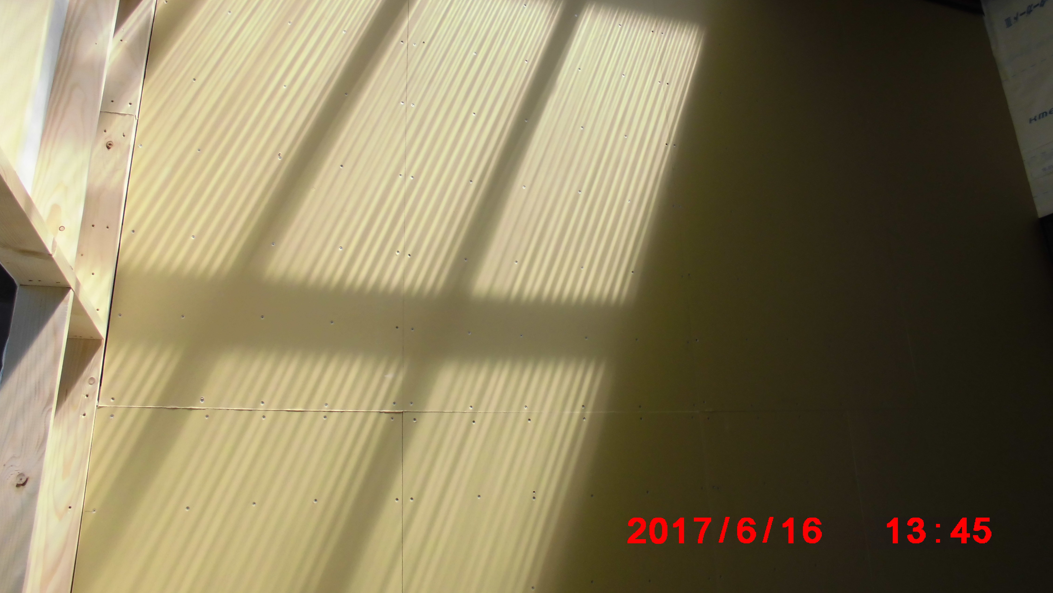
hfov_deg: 66.1
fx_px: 810
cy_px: 210
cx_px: 538
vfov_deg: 39.8
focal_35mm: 29
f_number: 3.5
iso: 100
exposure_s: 1/400
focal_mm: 4.6
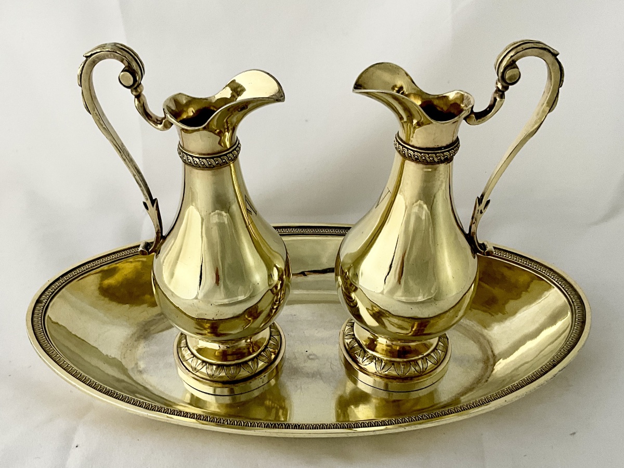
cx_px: 312
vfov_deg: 48.2
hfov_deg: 61.7
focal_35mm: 29
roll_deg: +1.1
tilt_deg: -39.4
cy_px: 234
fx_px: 523
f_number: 1.8
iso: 80
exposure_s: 1/60
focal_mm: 3
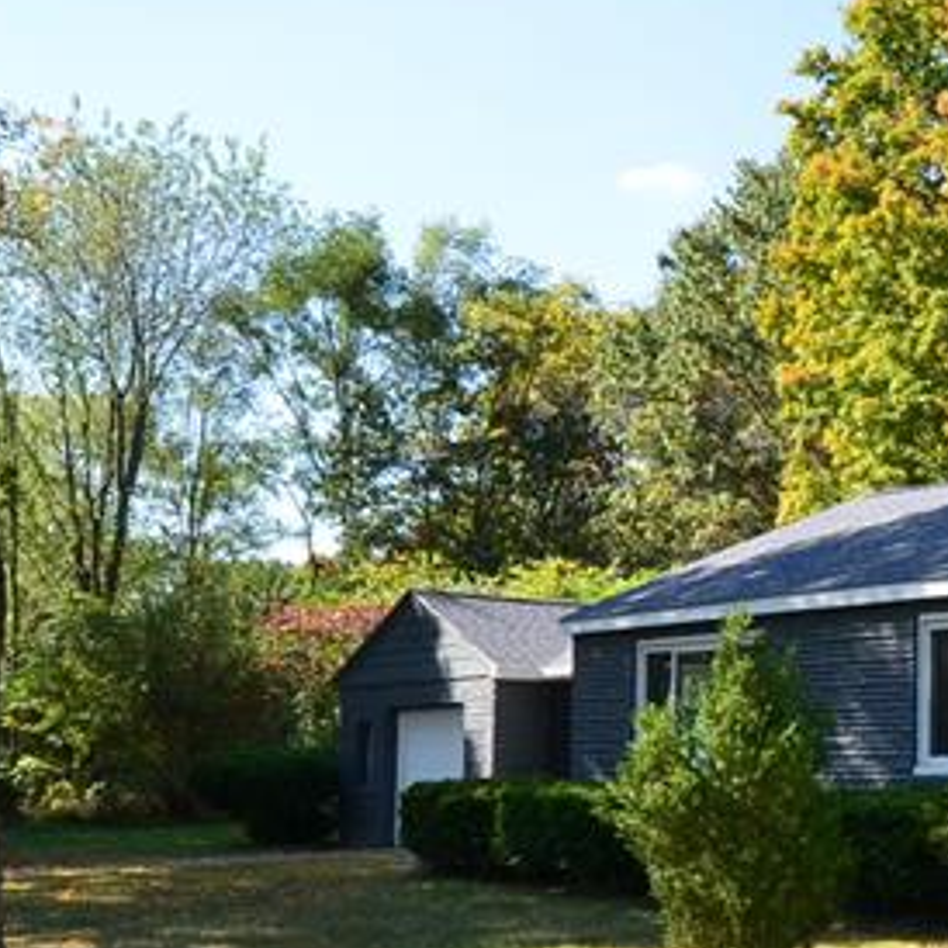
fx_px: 1766
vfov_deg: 29.5
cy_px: 737
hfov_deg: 27.4
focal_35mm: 57
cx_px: 1059
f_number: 11
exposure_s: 1/100
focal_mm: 12
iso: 200
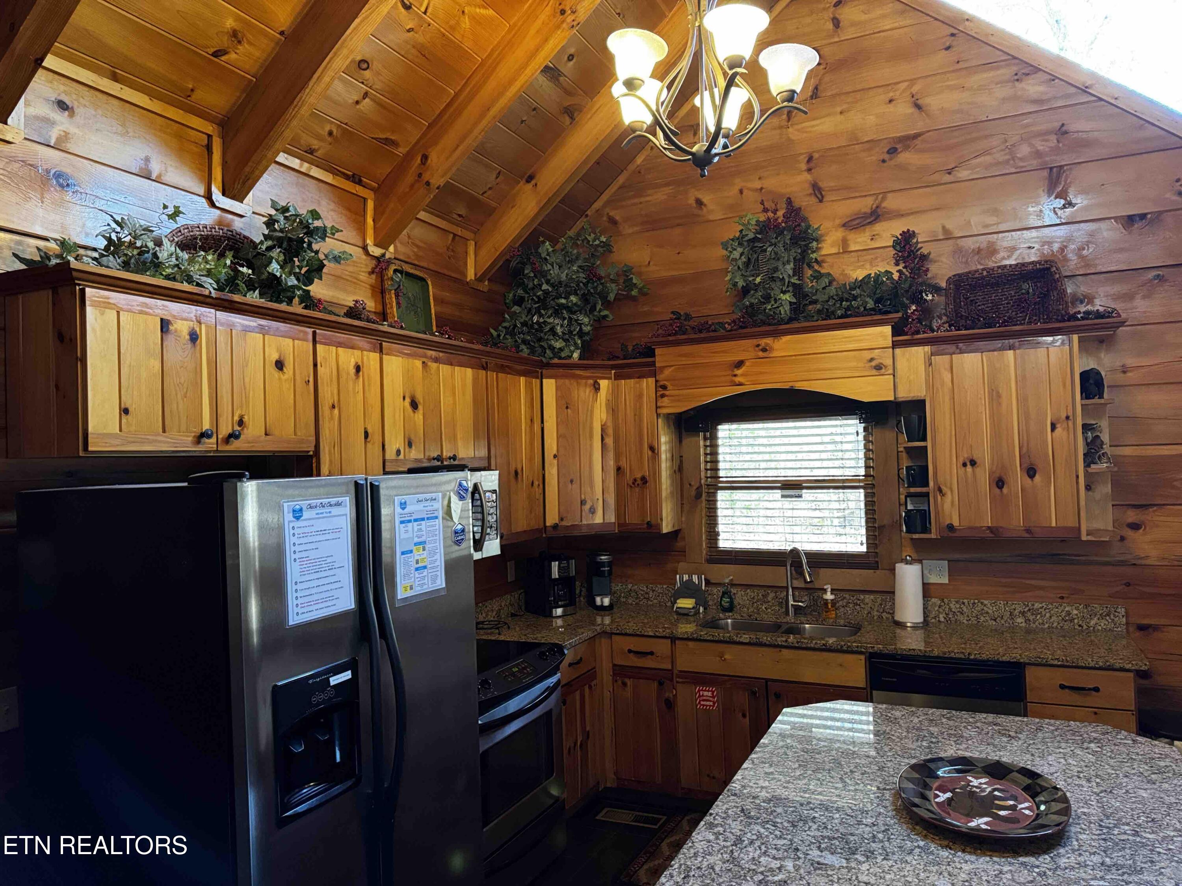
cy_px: 443
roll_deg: +1.6
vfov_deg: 56.8
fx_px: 820
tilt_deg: -0.1
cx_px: 591
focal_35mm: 24
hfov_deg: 71.6
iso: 800
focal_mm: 6.76
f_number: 1.78
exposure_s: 1/60
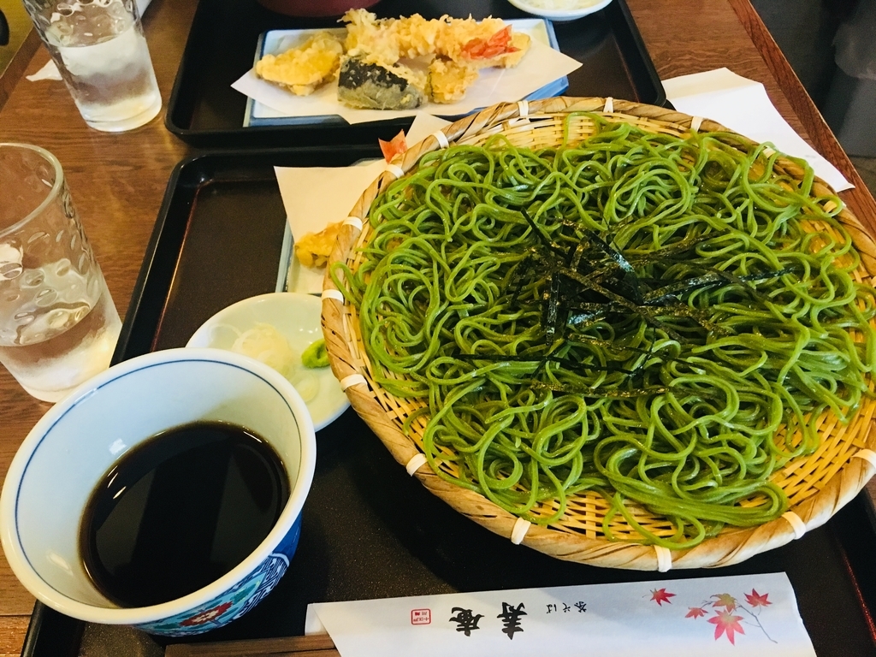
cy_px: 328
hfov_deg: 61.7
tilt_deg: -49.0
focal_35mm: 29
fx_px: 734
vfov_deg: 48.2
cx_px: 438
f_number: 2.2
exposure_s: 1/15
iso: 250
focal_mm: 4.15
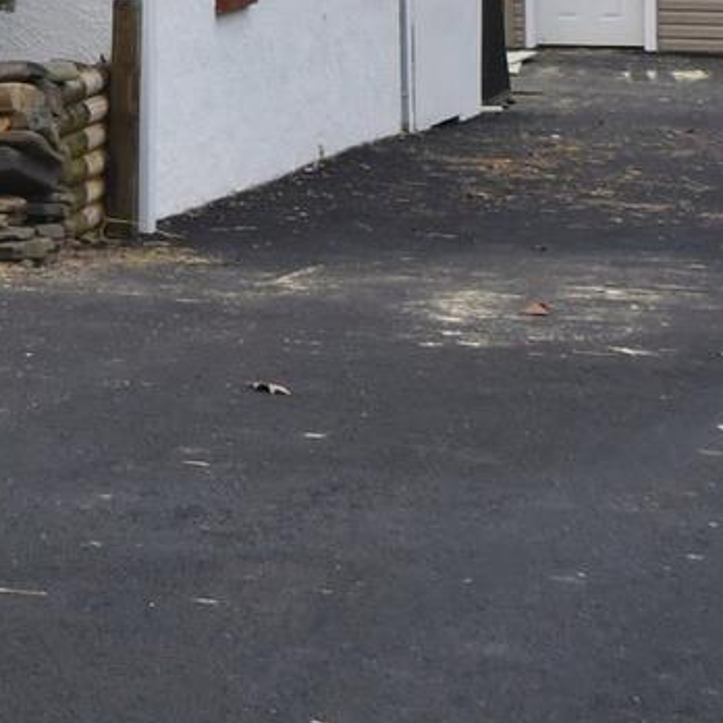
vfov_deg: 9.3
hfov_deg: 9.1
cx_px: -721
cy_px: -597
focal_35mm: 180
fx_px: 4253
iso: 400
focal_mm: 24
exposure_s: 1/100
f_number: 14
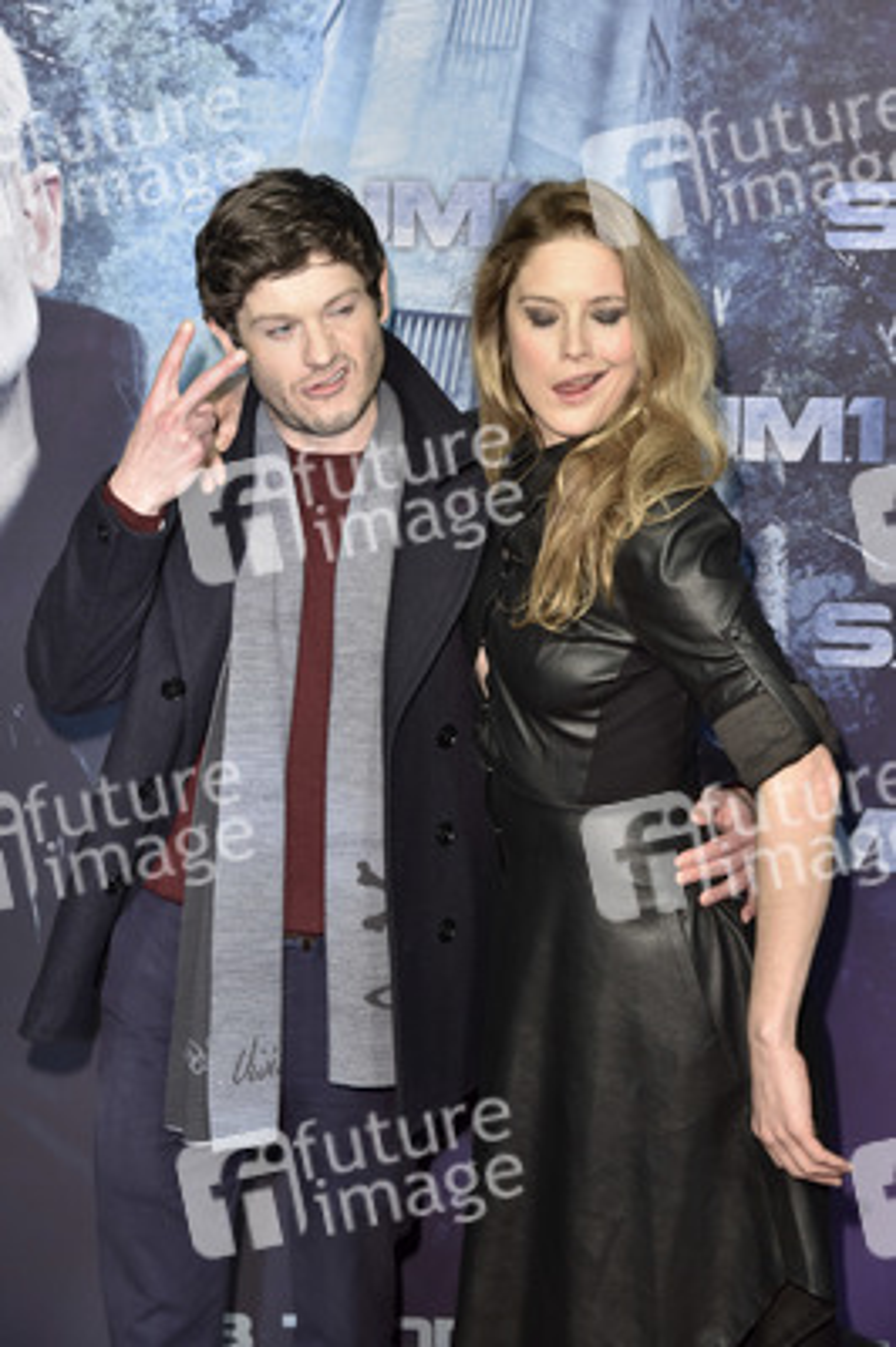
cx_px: 448
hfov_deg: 20.6
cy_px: 674
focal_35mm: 66
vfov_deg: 30.5
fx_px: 2468
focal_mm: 66
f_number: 5.6
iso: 1250
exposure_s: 1/125
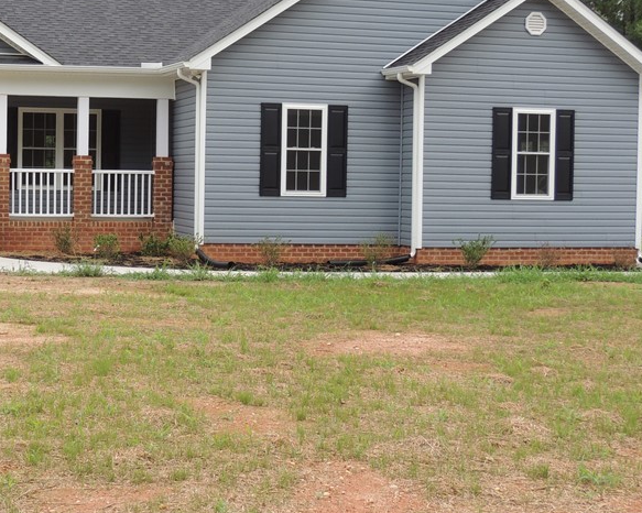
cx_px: 117
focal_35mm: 60
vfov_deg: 25.3
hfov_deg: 30.6
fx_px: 1140
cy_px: 206
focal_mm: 6.2
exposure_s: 1/500
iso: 100
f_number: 3.3
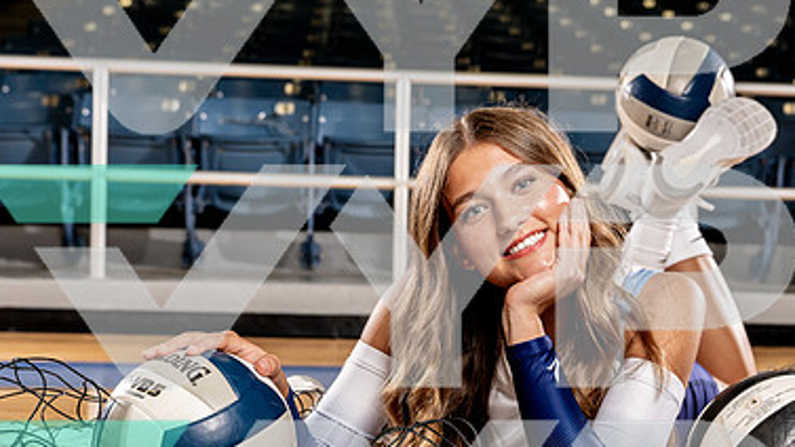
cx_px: 515
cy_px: 277
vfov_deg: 17.0
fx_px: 1497
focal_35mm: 71
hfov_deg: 29.6
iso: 400
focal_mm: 44
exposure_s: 1/250
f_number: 5
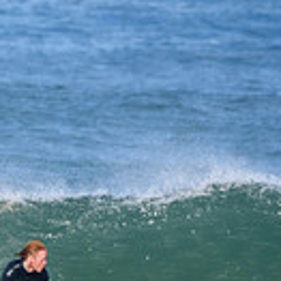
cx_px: -88
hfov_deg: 0.8
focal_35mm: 2150
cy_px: 349
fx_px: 19746
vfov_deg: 0.8
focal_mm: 380
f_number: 5.6
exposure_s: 1/2000
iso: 450
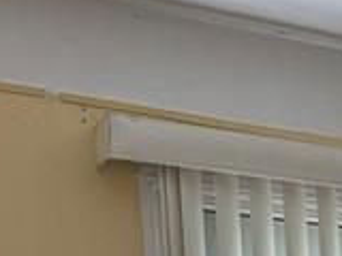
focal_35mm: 154
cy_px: 689
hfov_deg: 10.8
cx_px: 831
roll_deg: +0.8
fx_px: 1521
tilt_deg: -6.5
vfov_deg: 8.5
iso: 100
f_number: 1.78
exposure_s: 1/813
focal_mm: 6.76
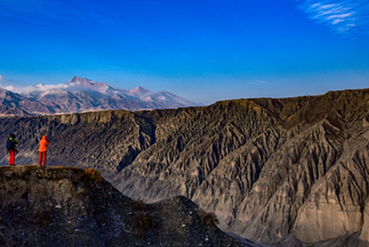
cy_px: 133
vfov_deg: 36.0
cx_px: 109
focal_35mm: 37
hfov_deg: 50.4
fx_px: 380
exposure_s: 1/250
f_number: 11
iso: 200
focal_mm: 24
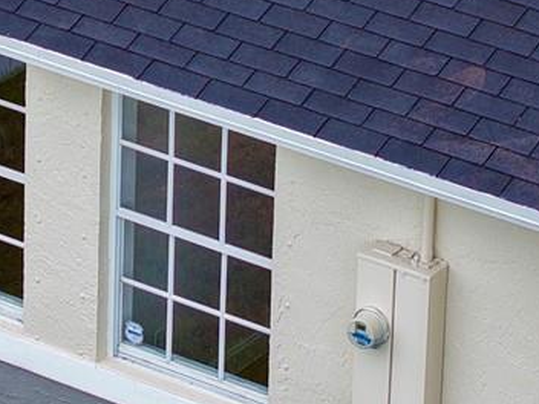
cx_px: -150
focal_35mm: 318
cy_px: -109
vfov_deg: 4.7
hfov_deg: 6.2
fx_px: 4952
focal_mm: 19.35
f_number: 2.8
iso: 100
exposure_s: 1/400
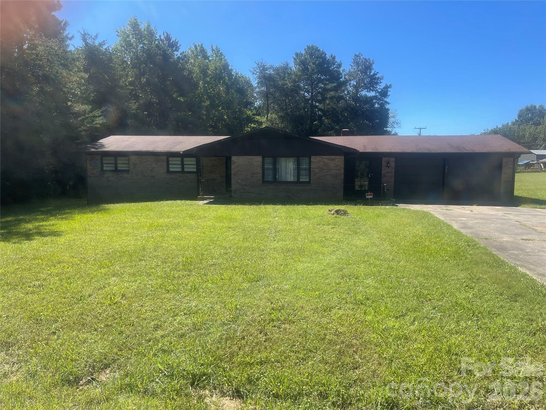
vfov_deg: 54.9
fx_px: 394
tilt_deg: -3.8
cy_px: 205
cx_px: 273
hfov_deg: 69.4
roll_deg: +0.0
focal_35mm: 25
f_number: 1.6
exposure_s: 1/1976
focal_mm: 5.1
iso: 32
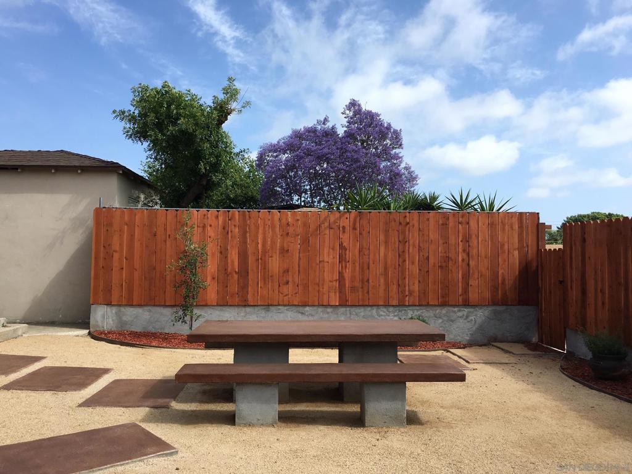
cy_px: 237
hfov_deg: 61.7
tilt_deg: +1.8
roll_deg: -0.4
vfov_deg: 48.2
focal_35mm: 29
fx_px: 529
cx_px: 316
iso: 25
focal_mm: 4.15
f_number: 2.2
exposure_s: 1/1374
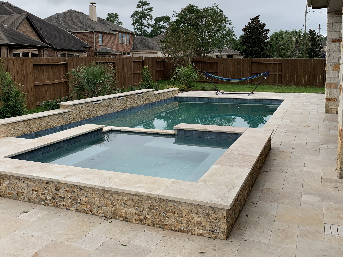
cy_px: 95
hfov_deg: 53.9
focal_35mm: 34
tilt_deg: -5.8
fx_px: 337
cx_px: 162
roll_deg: +1.0
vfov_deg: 41.5
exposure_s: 1/777
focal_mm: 4.25
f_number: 1.8
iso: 25
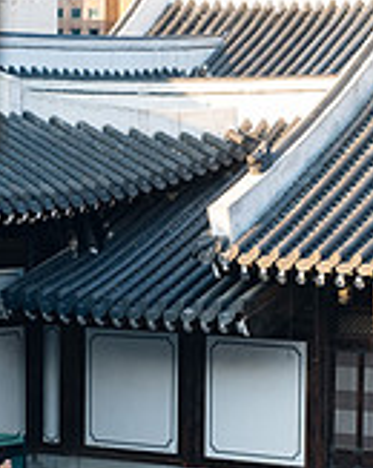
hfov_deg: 8.4
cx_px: 132
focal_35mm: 184
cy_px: 382
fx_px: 2544
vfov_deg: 10.5
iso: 800
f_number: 3.2
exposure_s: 1/500
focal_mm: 47
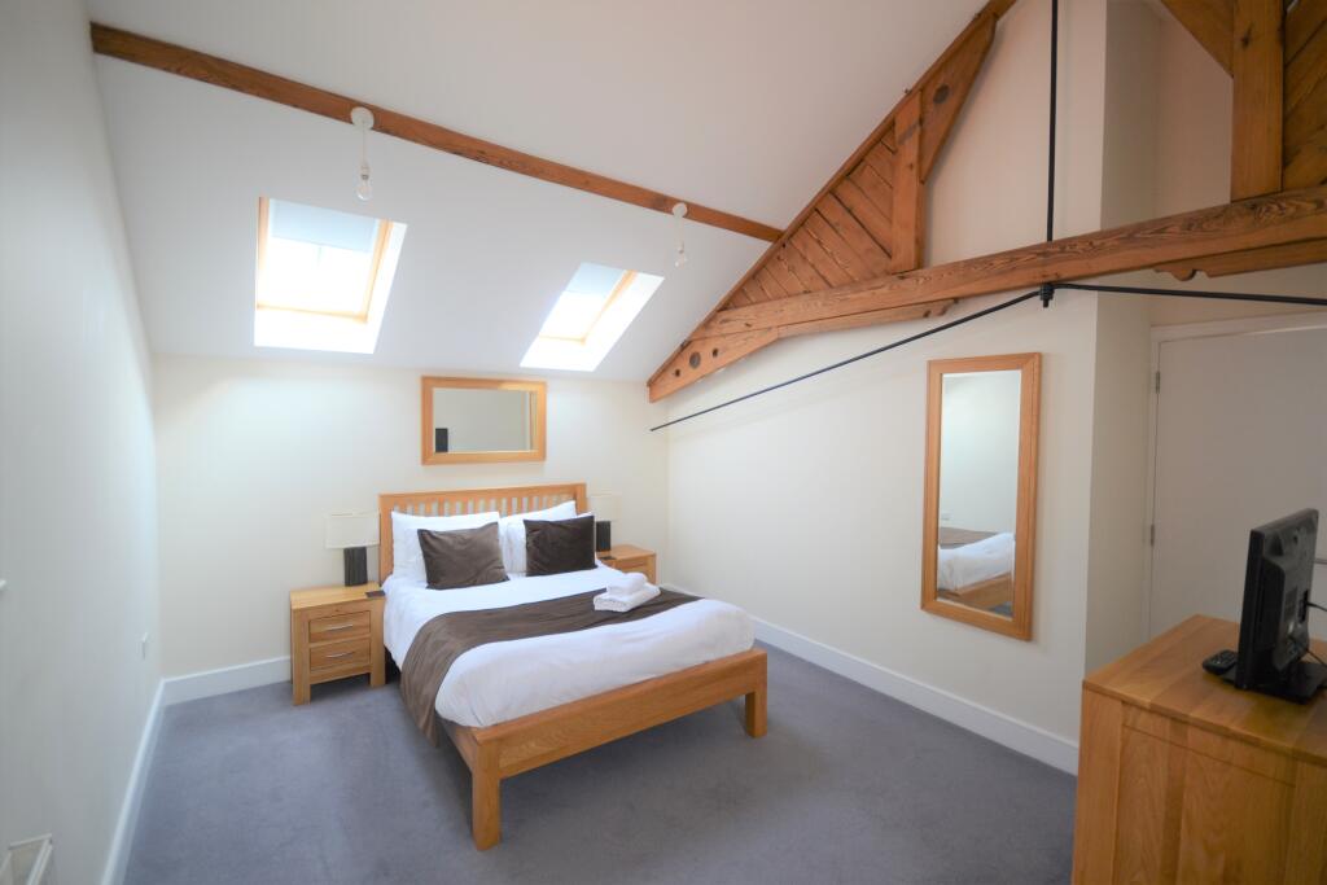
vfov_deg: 77.3
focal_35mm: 15
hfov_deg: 100.4
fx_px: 553
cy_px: 442
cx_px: 664
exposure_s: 1/30
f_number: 4
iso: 280
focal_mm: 10
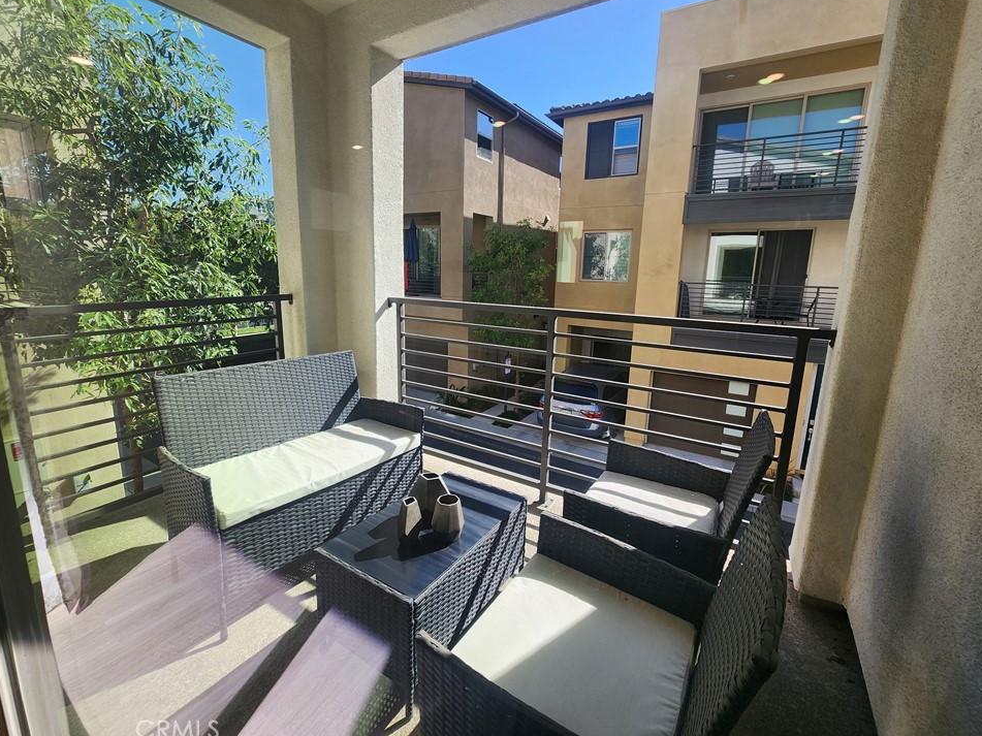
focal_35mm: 14
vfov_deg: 85.6
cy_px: 348
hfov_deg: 102.1
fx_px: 397
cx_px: 492
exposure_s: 1/465
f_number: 2.2
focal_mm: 2.2
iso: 50
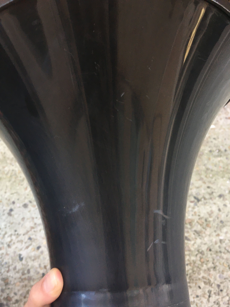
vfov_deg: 61.7
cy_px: 154
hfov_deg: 48.2
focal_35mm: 29
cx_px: 115
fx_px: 257
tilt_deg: -52.4
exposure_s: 1/33
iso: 40
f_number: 2.2
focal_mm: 4.15
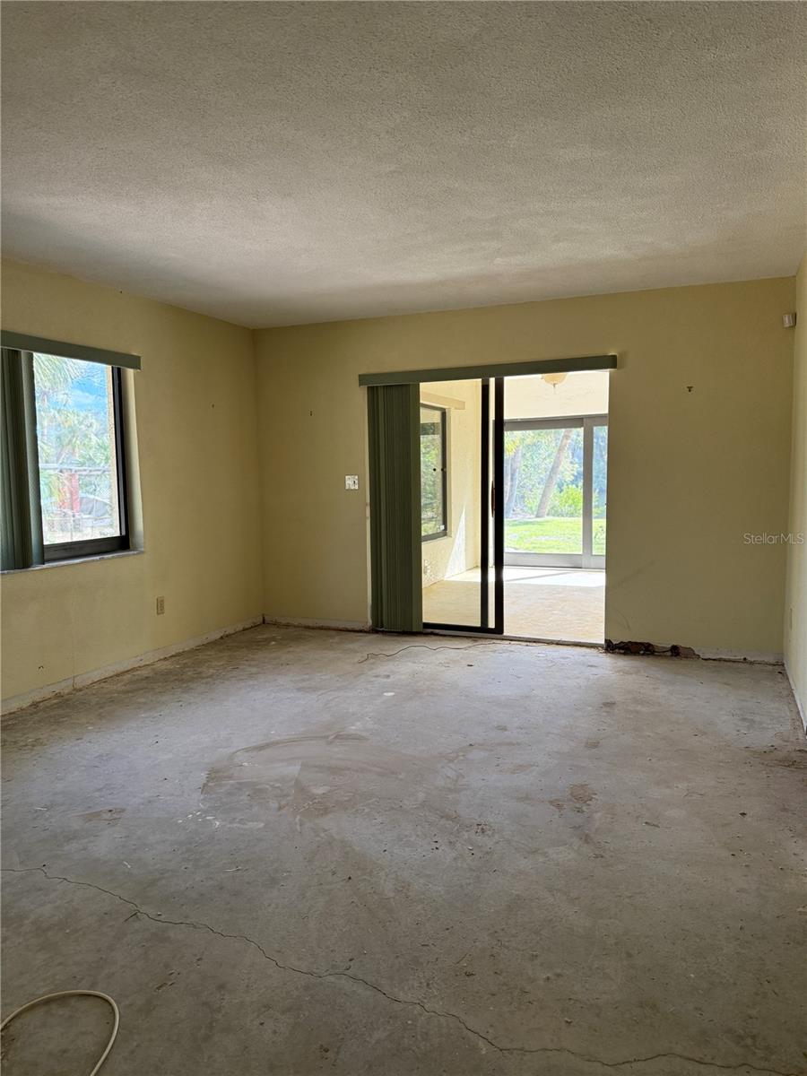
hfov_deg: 56.8
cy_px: 538
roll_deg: +0.4
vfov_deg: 71.6
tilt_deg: -4.8
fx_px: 746
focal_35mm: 24
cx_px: 404
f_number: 1.78
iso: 200
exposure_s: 1/218
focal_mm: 6.76
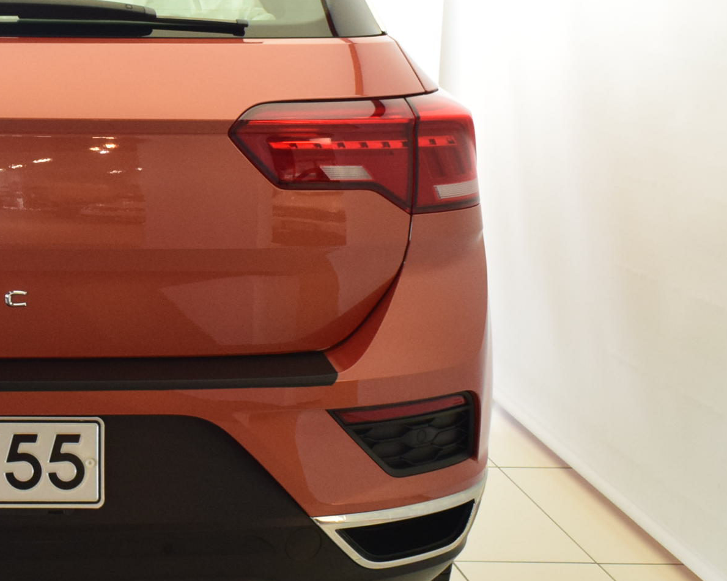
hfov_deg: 23.1
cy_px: 236
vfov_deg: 19.6
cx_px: -61
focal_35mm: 78
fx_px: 1678
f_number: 6.3
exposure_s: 1/160
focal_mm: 22
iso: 1600
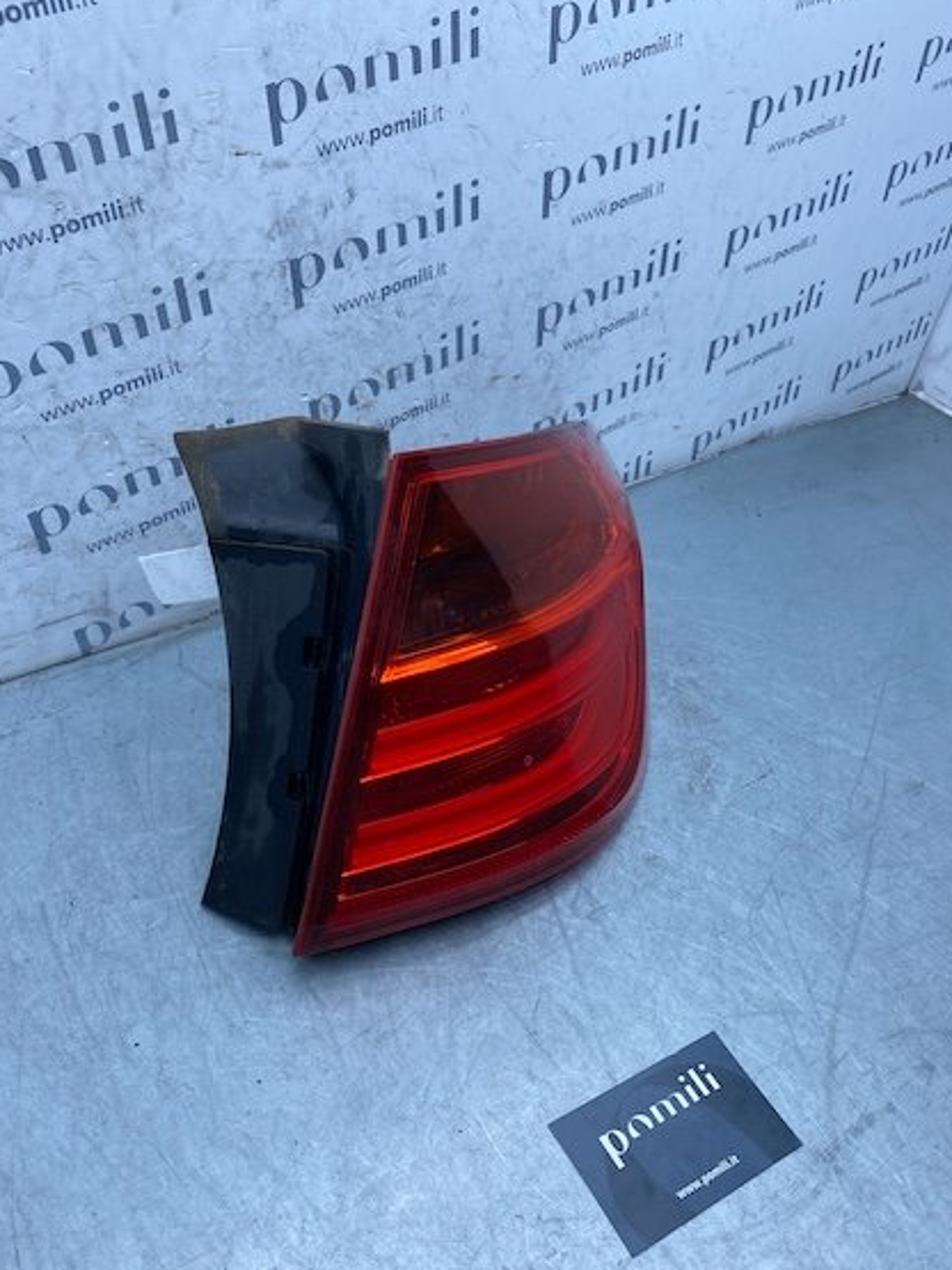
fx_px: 1100
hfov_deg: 46.8
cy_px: 682
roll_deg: -12.1
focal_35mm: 30
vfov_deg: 59.9
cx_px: 487
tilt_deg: -42.8
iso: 32
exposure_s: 1/877
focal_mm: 4.25
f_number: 1.8
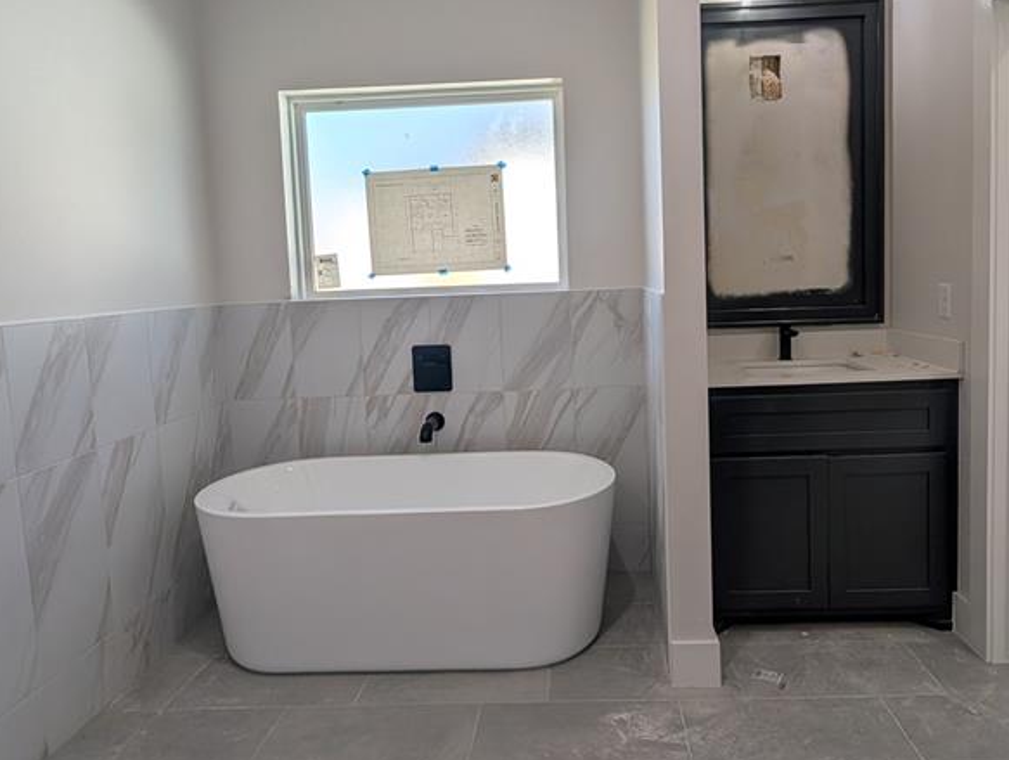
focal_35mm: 21
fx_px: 613
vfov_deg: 63.3
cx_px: 566
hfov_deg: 78.6
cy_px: 327
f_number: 1.7
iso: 57
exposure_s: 1/547
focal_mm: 2.02
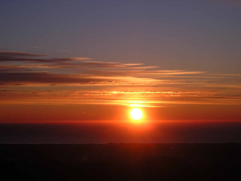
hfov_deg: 18.2
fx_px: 752
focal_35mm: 108
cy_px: 90
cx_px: 120
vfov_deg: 13.7
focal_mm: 14.1
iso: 100
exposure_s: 1/561
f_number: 4.7
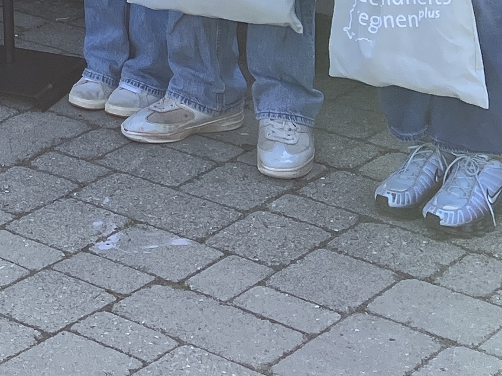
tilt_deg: -2.2
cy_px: -512
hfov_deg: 13.9
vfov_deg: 9.9
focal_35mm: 133
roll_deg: +1.2
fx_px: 1929
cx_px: -245
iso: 32
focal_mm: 3.99
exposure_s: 1/437
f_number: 1.8
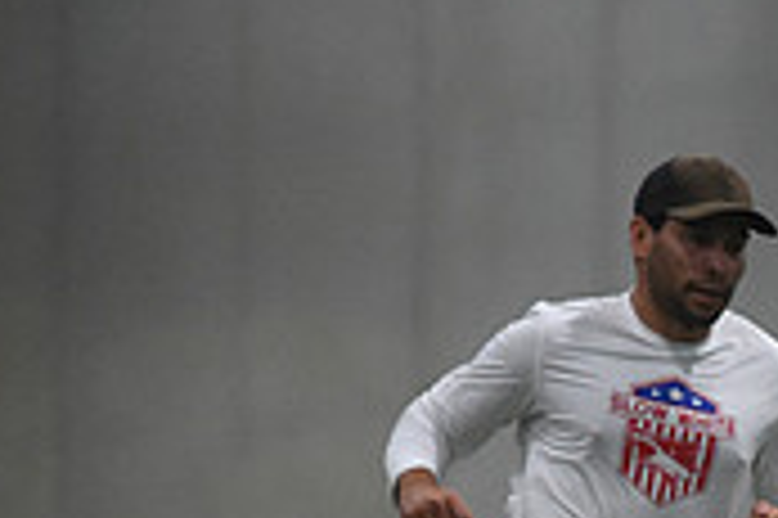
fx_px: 14444
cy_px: 696
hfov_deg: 3.1
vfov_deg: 2.0
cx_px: 1273
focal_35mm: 669
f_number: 2.8
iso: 10000
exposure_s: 1/640
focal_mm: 200
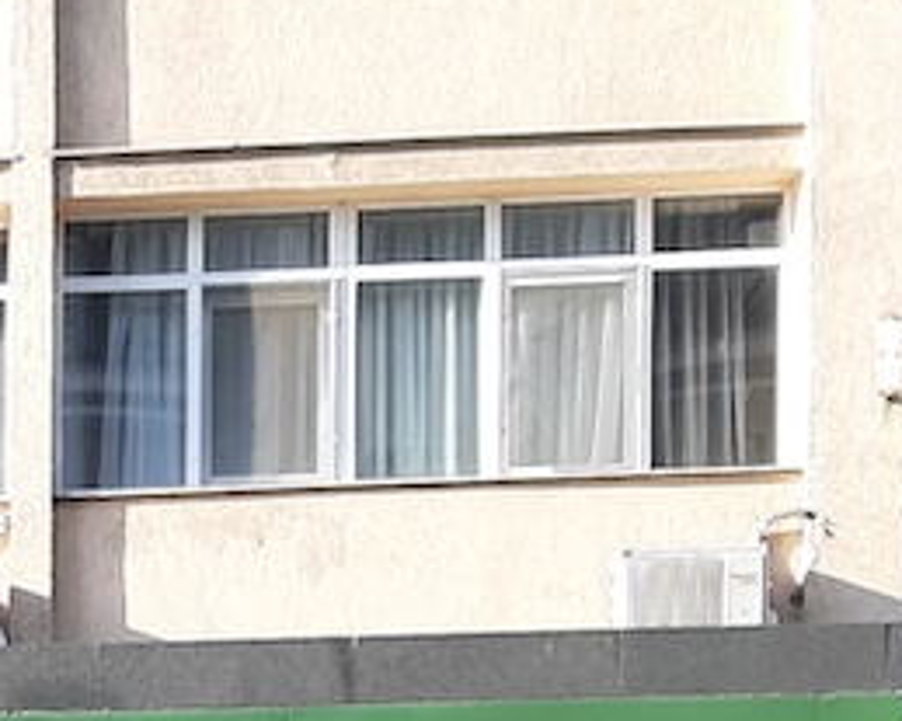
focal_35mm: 98
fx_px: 2615
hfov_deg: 18.5
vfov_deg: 14.1
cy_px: 1261
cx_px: -181
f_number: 1.7
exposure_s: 1/486
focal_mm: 3.93
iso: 40
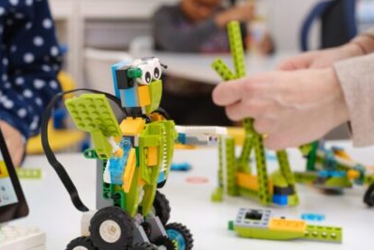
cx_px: 115
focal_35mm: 102
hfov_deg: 19.9
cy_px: 71
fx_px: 1060
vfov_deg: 13.4
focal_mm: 35
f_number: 4
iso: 640
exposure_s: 1/200
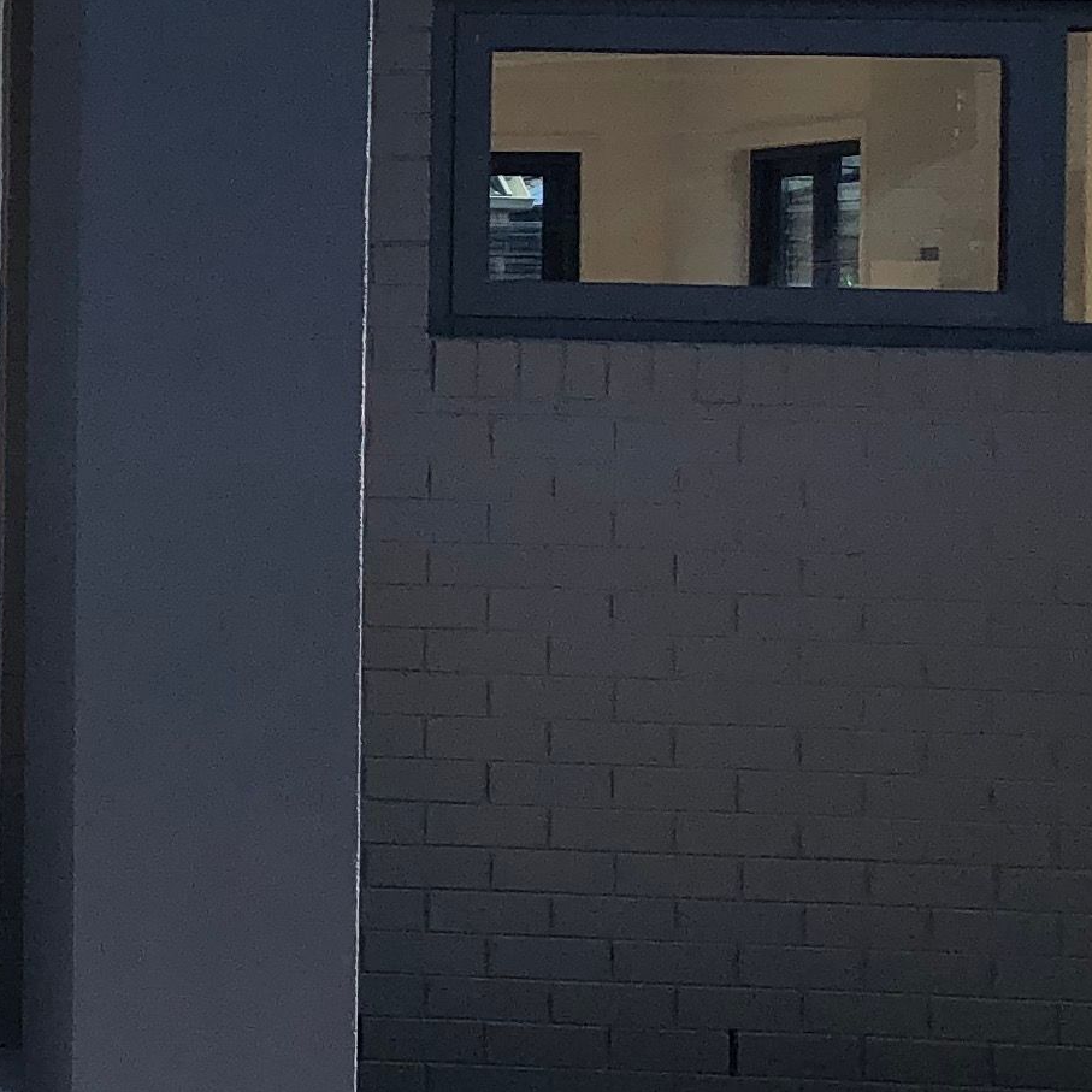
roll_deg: -0.9
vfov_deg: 15.7
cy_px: 179
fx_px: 3926
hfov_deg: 14.1
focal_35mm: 110
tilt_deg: +0.4
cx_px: -833
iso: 20
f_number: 1.8
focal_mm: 4
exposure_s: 1/716
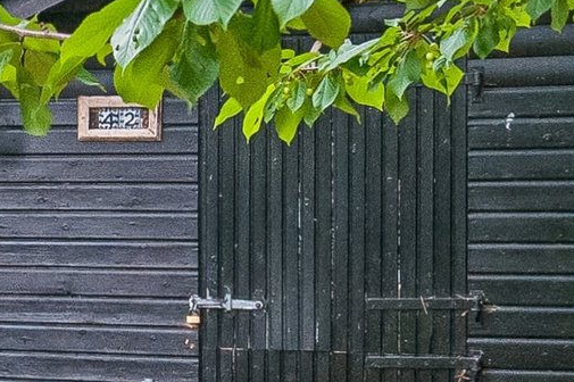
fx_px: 1705
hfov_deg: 16.6
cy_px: 163
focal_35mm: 107
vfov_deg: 12.8
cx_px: -390
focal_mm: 12
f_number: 10
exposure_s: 1/25
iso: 400
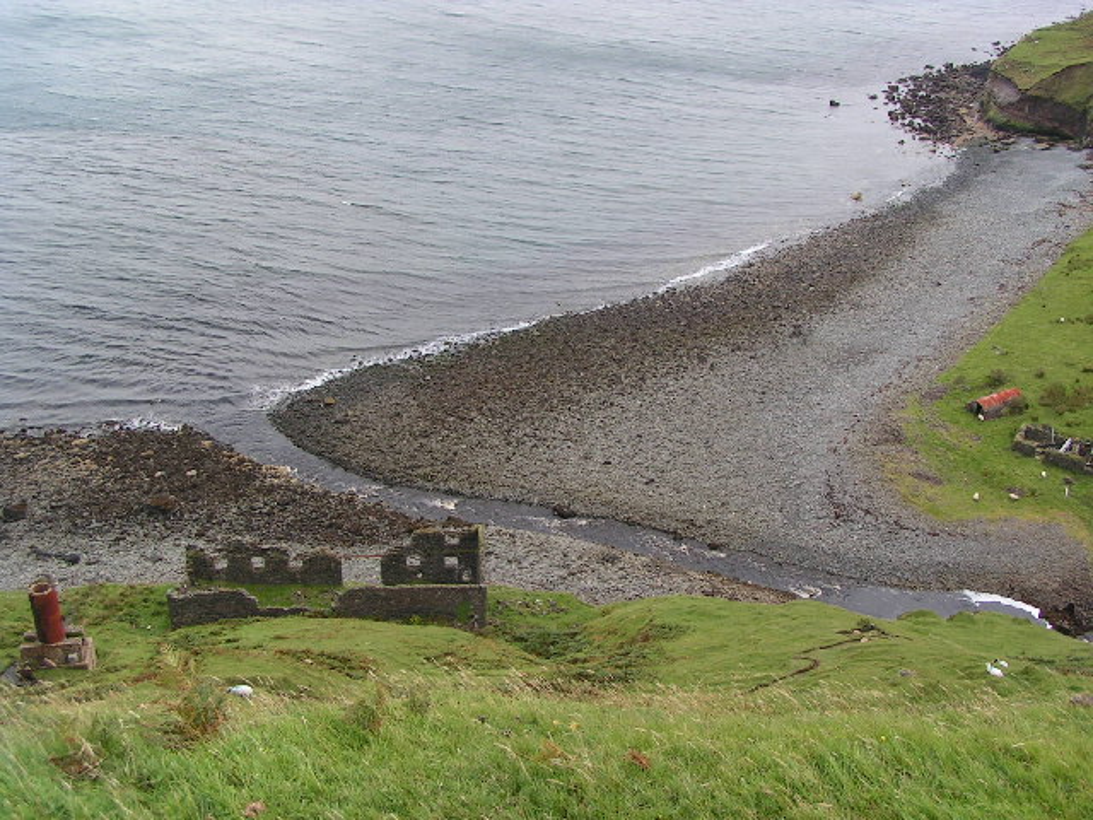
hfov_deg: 49.0
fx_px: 1200
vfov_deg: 37.7
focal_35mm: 38
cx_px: 546
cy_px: 410
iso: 50
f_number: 5.6
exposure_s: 1/100
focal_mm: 5.8
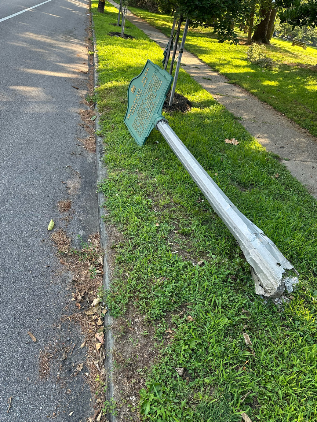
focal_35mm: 25
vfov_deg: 69.4
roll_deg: -16.9
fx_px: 305
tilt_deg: -35.2
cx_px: 164
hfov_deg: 54.9
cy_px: 210
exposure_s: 1/230
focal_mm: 6.86
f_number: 1.78
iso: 64
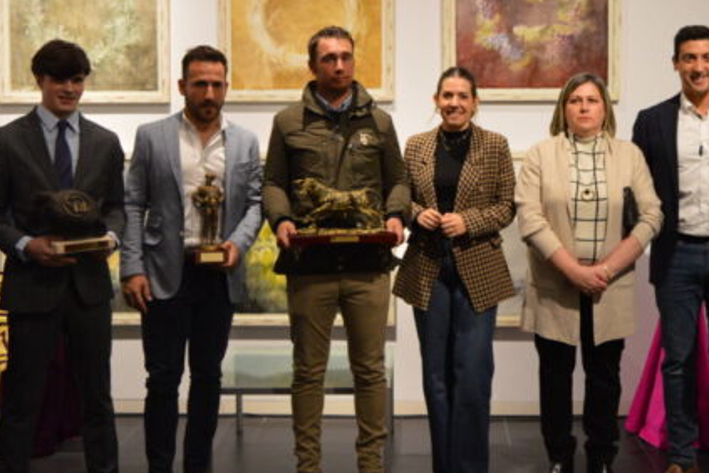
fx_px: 965
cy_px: 159
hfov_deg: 40.3
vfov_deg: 27.4
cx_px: 392
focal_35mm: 49
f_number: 3.5
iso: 900
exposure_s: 1/60
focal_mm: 18
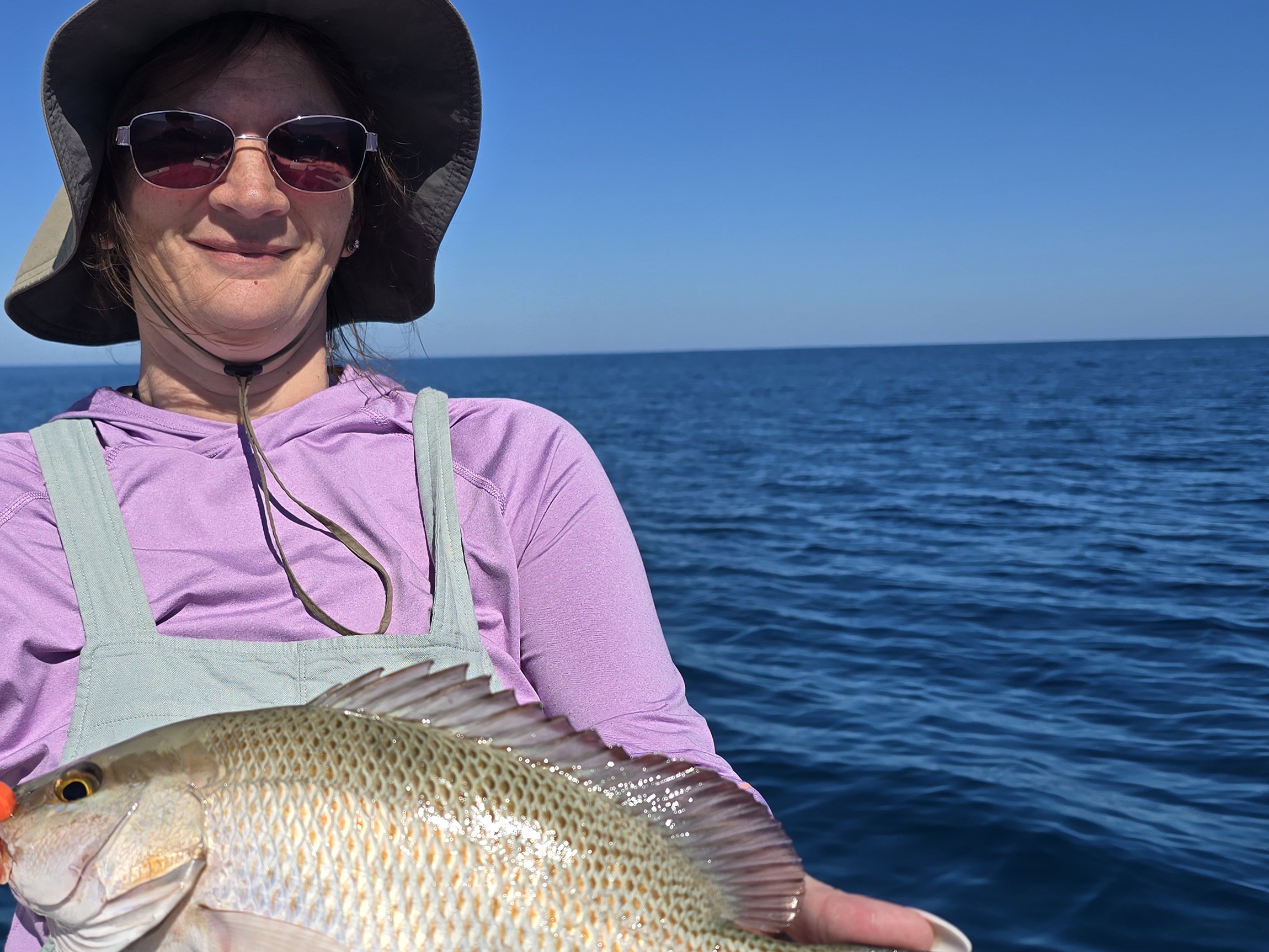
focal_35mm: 40
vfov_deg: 35.6
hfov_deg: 46.1
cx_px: 434
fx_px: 1466
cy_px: 630
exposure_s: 1/1521
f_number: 1.7
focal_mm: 6.3
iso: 12
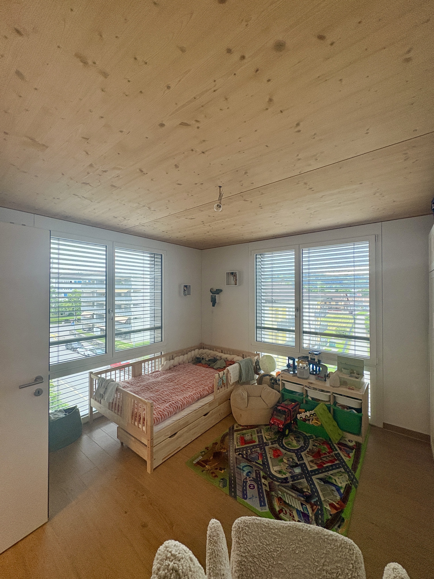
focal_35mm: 14
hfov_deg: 85.7
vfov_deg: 102.1
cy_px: 290
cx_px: 217
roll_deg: +0.5
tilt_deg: +1.4
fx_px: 234
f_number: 2.2
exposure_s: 1/50
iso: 250
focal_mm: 2.22
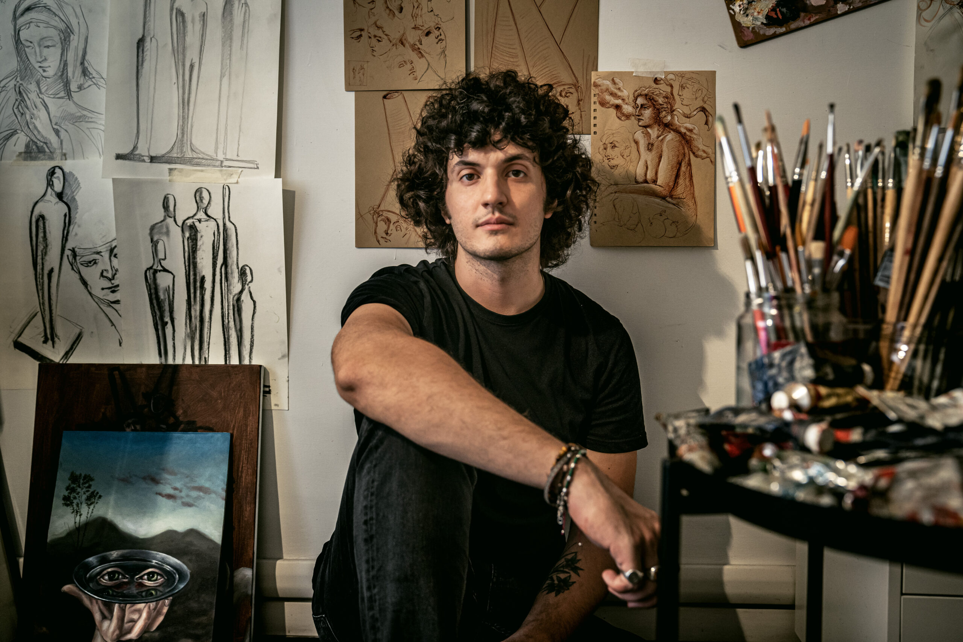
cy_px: 321
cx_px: 482
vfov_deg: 40.0
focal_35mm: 33
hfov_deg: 57.2
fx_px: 883
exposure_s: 1/125
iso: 2000
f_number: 3.5
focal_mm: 33
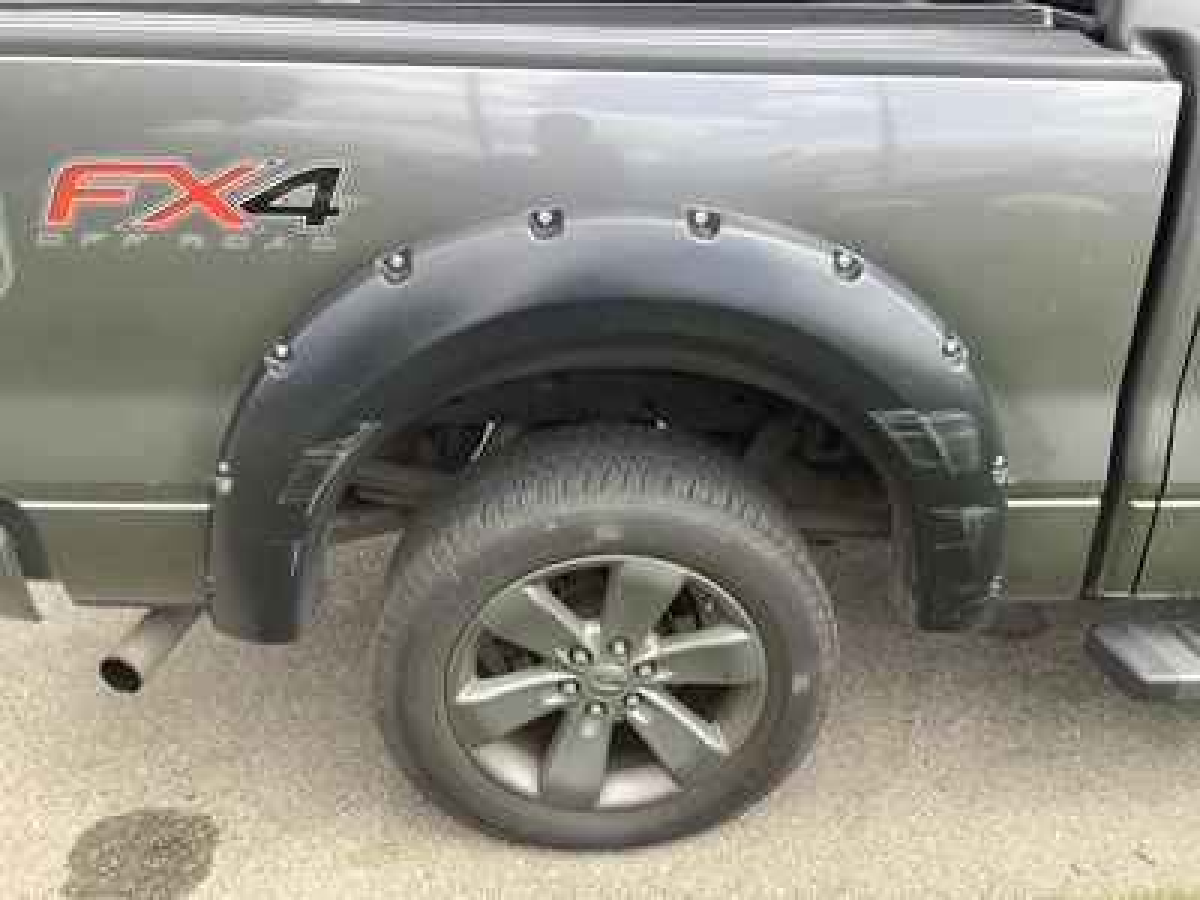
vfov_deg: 45.4
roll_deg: -1.1
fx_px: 1075
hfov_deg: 58.4
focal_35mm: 31
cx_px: 600
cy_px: 450
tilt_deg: -21.8
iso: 25
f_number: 2.4
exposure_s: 1/167
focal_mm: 3.3
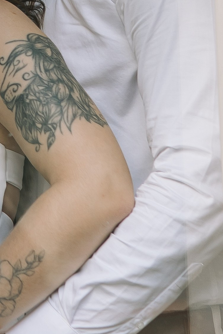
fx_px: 1514
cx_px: -3
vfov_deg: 12.4
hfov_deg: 8.4
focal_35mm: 163
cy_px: -7
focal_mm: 30
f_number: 2.5
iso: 160
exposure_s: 1/200
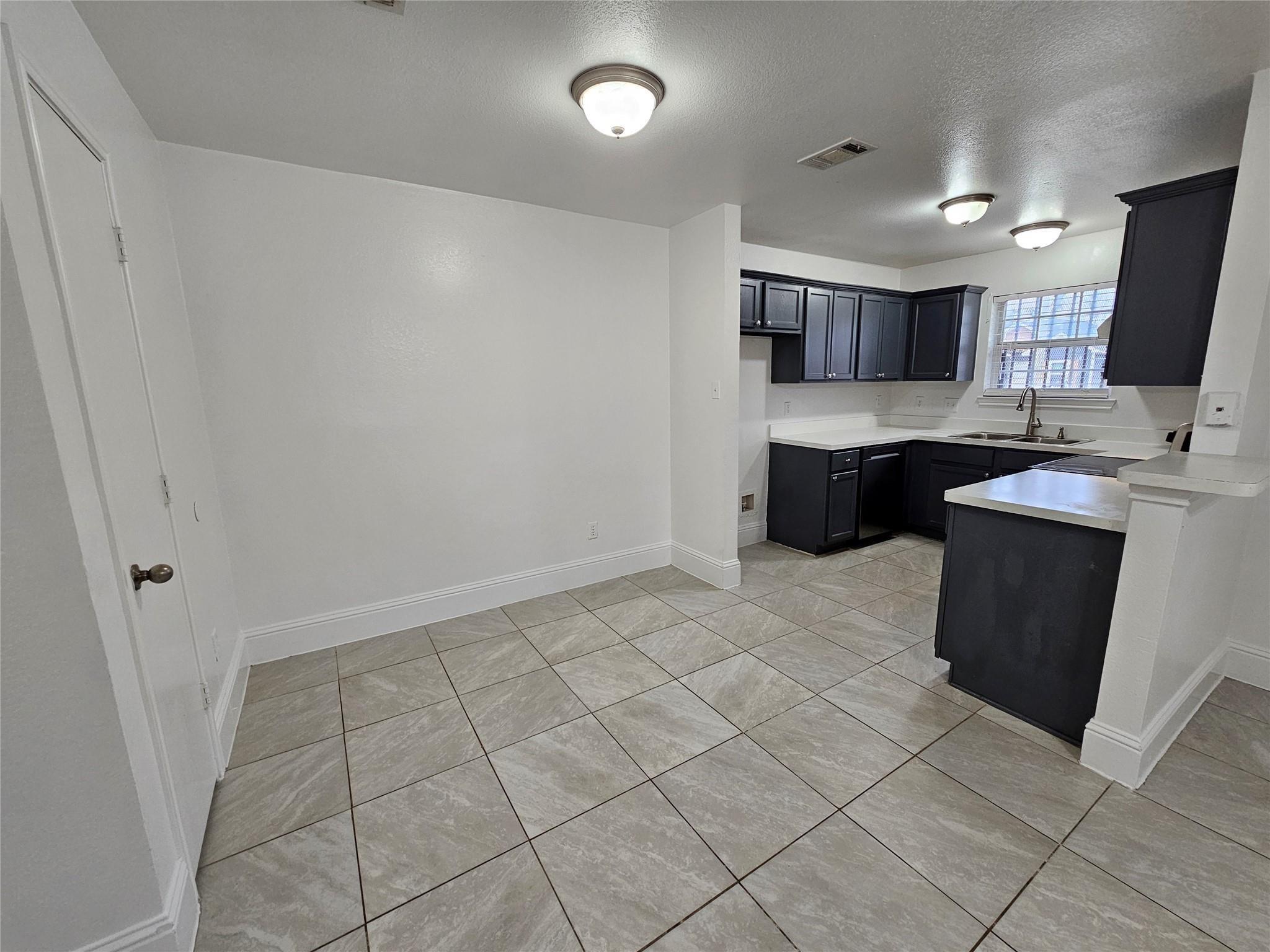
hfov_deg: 106.2
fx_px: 477
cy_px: 476
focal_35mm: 13
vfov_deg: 89.9
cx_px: 635
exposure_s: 1/60
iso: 200
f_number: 2.2
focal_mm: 2.2
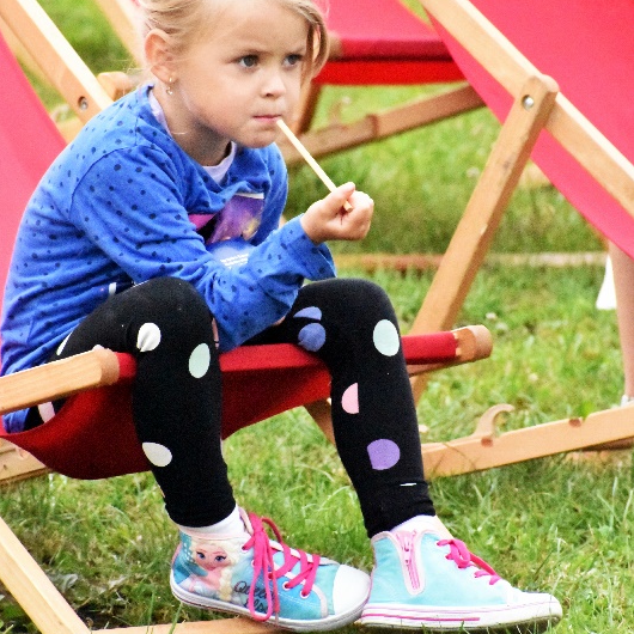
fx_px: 11956
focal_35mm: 577
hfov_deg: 3.0
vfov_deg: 3.0
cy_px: 305
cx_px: 316
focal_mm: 300
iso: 25600
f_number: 11
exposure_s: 1/4000
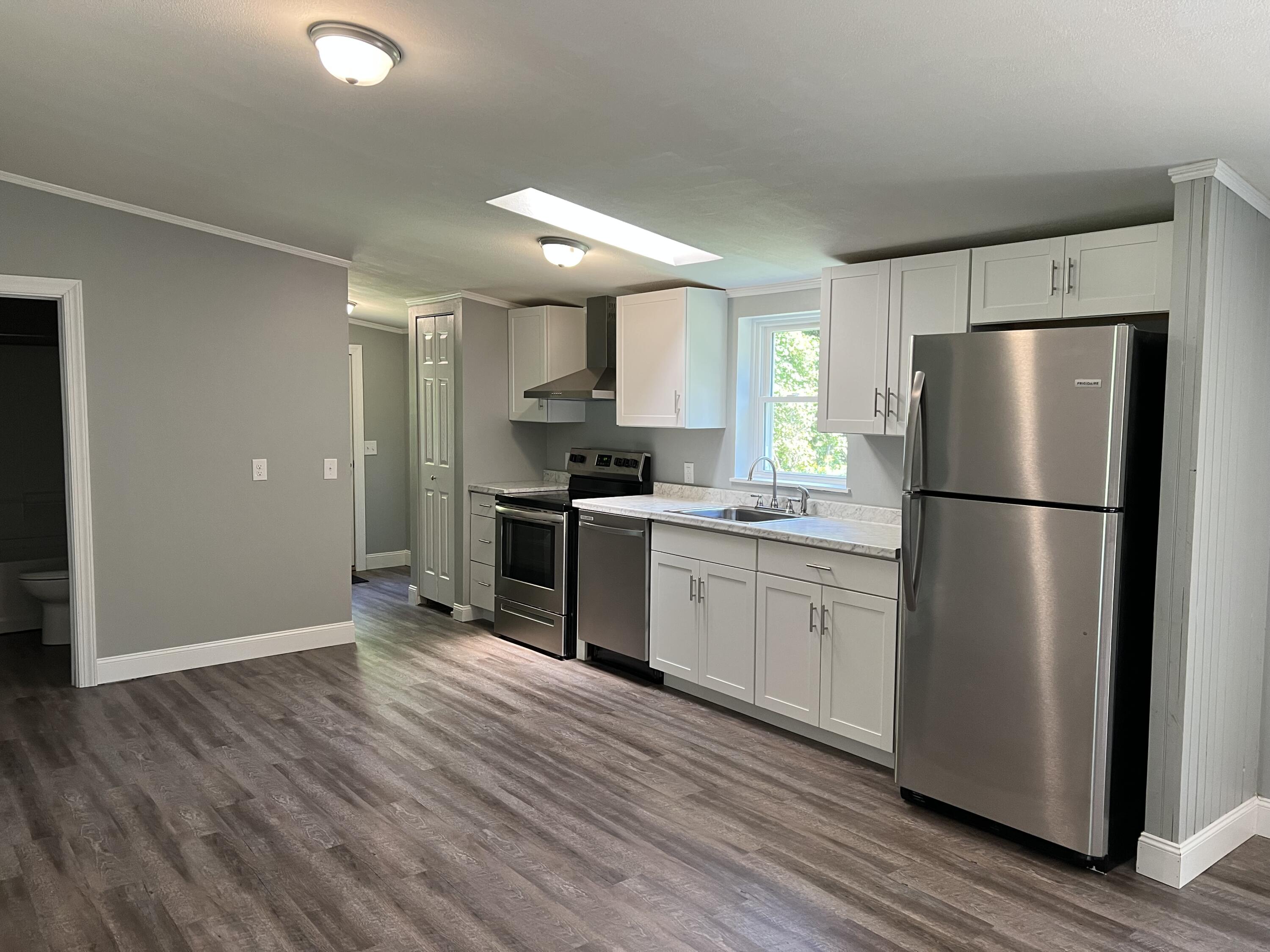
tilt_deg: -5.0
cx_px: 635
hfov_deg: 67.3
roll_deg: +0.6
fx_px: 954
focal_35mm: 26
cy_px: 476
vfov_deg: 53.1
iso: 125
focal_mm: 5.7
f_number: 1.5
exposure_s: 1/96
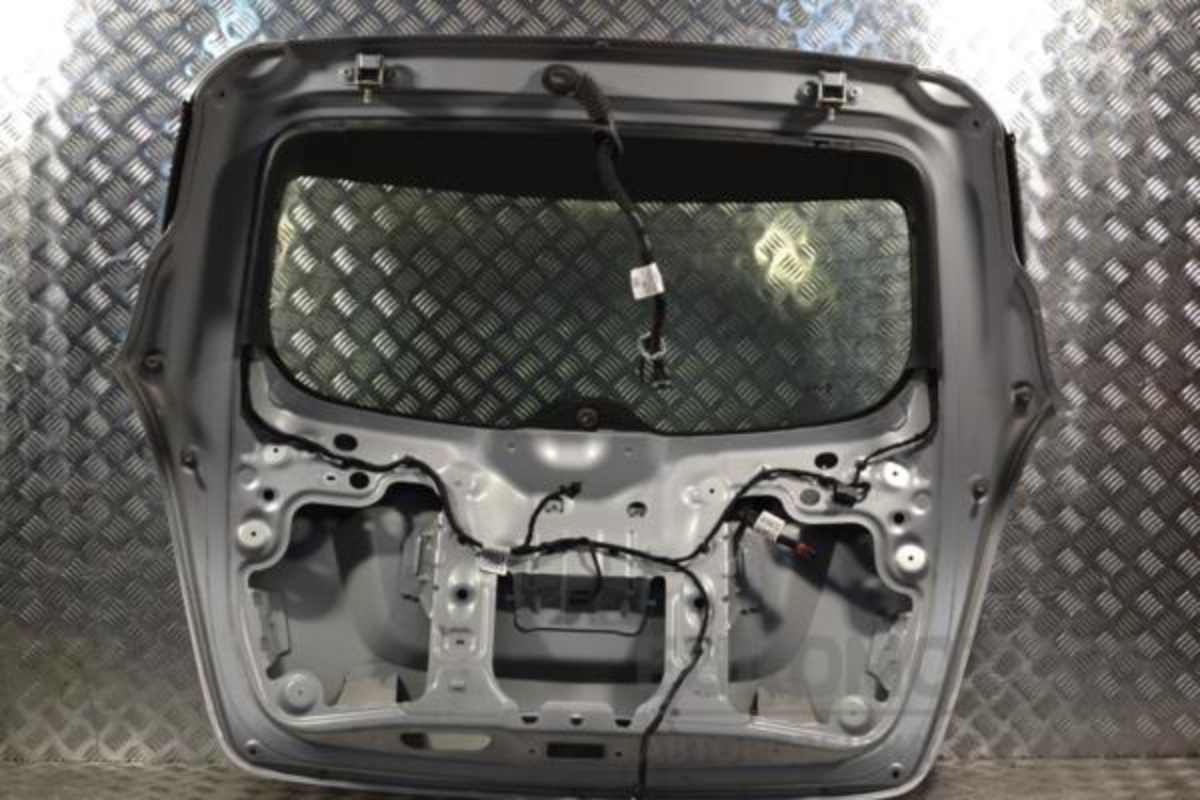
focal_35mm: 68
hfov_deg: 29.9
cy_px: 400
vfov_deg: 20.2
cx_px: 600
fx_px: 2250
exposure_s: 1/100
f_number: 5.3
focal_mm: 45
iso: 400
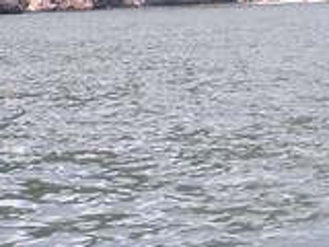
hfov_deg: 7.0
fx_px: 2652
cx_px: 413
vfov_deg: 5.3
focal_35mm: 279
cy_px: -37
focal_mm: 15.2
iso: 50
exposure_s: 1/160
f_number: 5
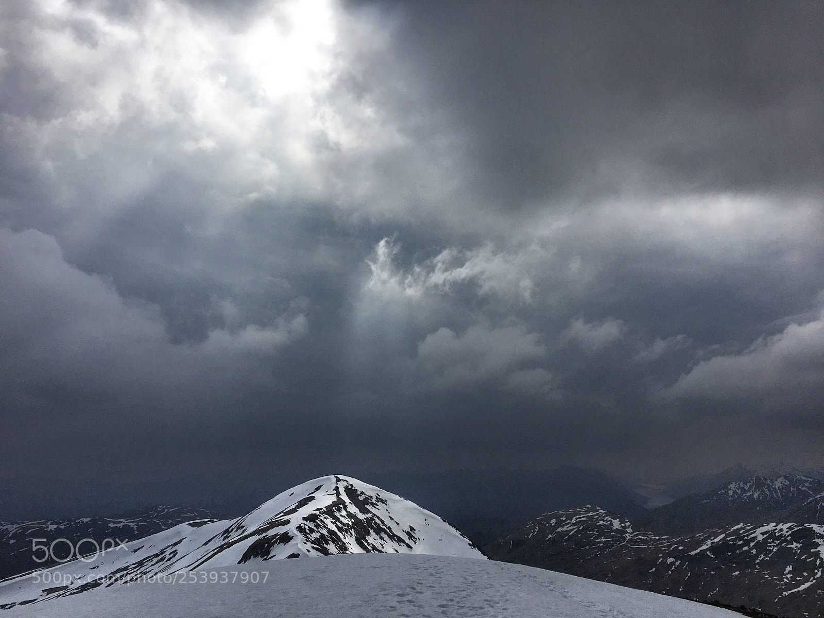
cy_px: 309
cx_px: 412
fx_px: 690
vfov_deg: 48.2
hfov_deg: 61.7
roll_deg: +1.6
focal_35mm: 29
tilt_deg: +13.0
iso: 25
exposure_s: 1/7692
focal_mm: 4.15
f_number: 2.2
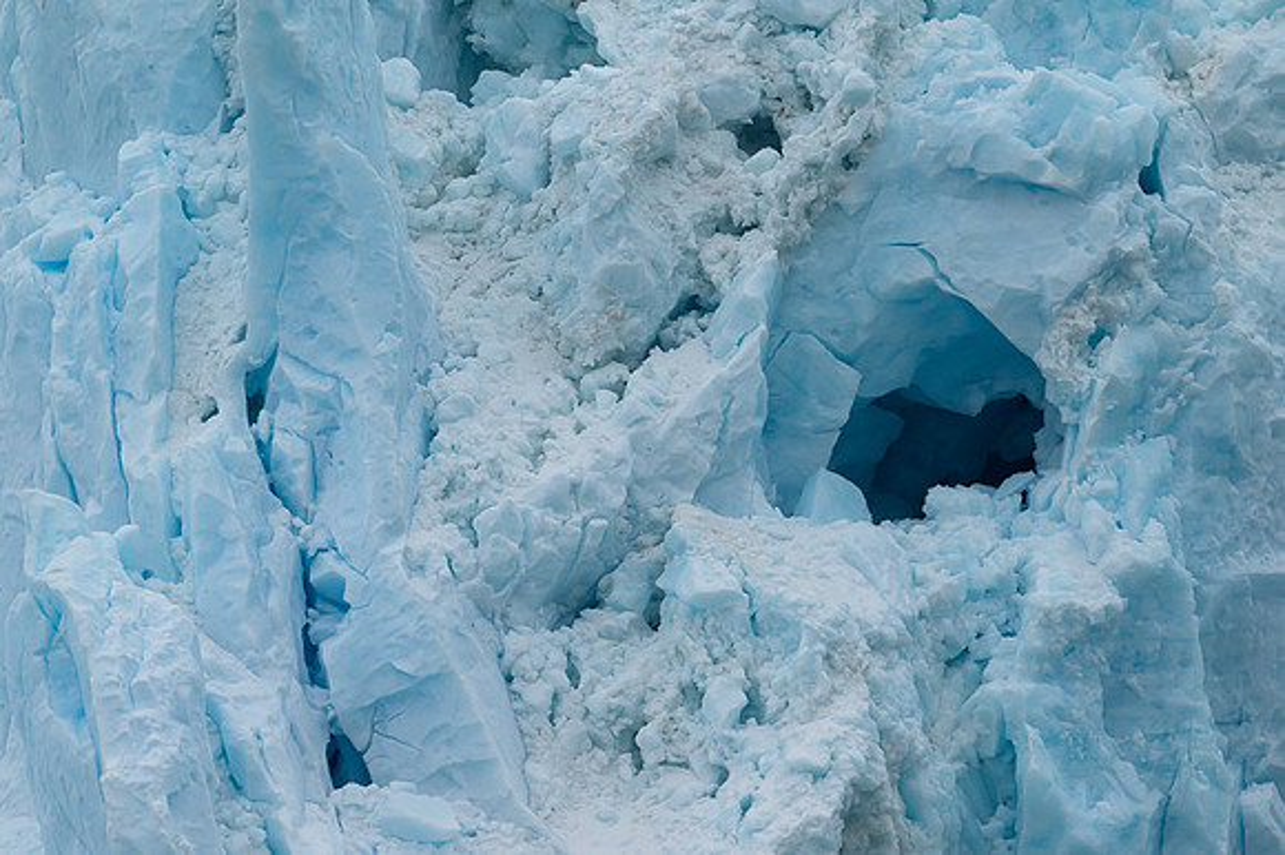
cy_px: 428
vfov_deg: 2.5
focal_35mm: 560
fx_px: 19977
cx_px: 642
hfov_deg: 3.7
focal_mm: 560
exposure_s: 1/2500
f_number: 9
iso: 800
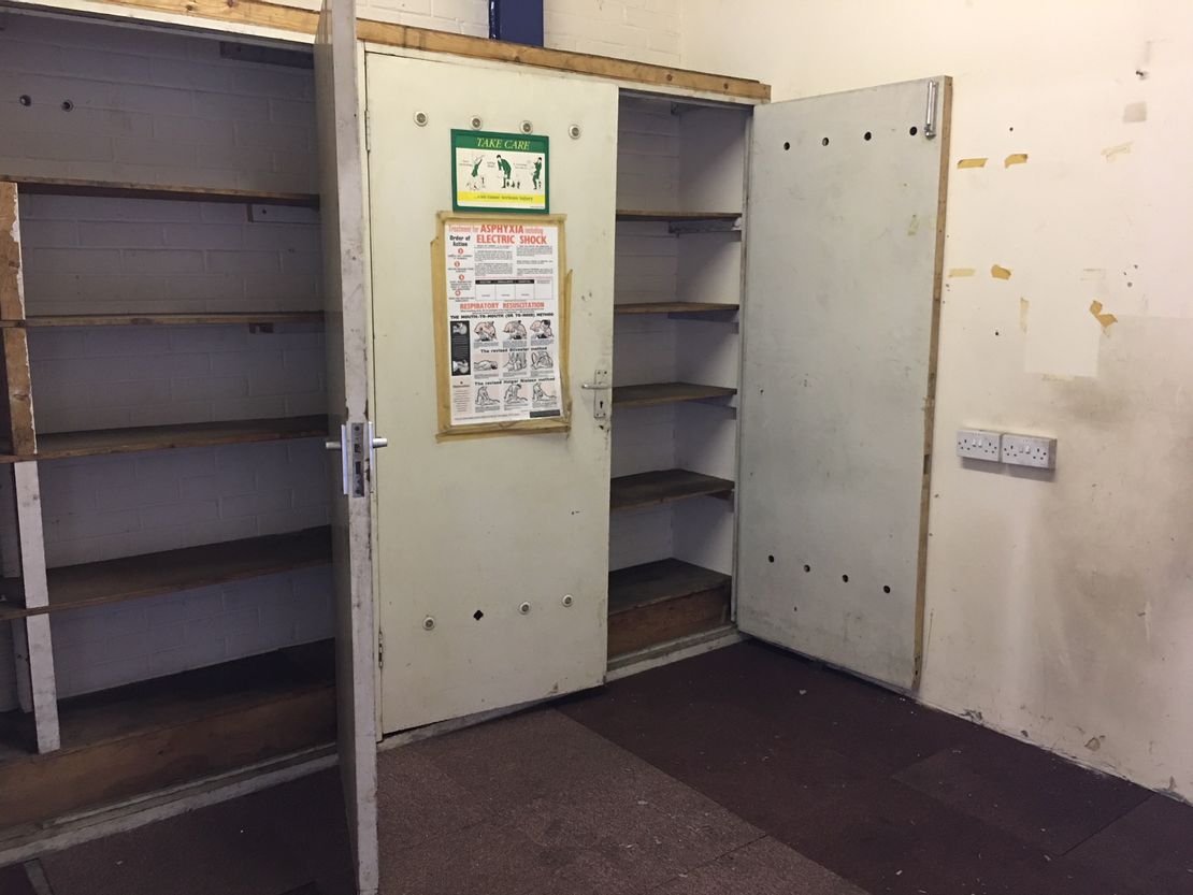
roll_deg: +0.4
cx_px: 596
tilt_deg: -9.1
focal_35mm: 29
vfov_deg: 48.2
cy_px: 448
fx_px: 1000
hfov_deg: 61.6
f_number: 2.2
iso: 100
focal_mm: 4.15
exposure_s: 1/10
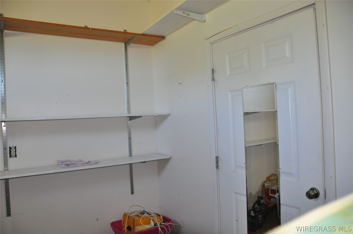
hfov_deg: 67.4
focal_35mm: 27
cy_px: 117
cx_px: 176
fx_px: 264
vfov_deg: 47.8
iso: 800
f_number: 3.5
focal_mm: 18
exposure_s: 1/60
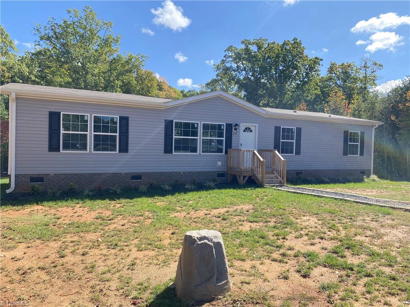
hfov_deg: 67.3
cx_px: 205
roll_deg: -1.1
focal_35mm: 26
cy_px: 154
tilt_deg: -1.3
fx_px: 308
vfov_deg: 53.1
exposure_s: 1/1193
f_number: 1.8
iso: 32
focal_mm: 4.25
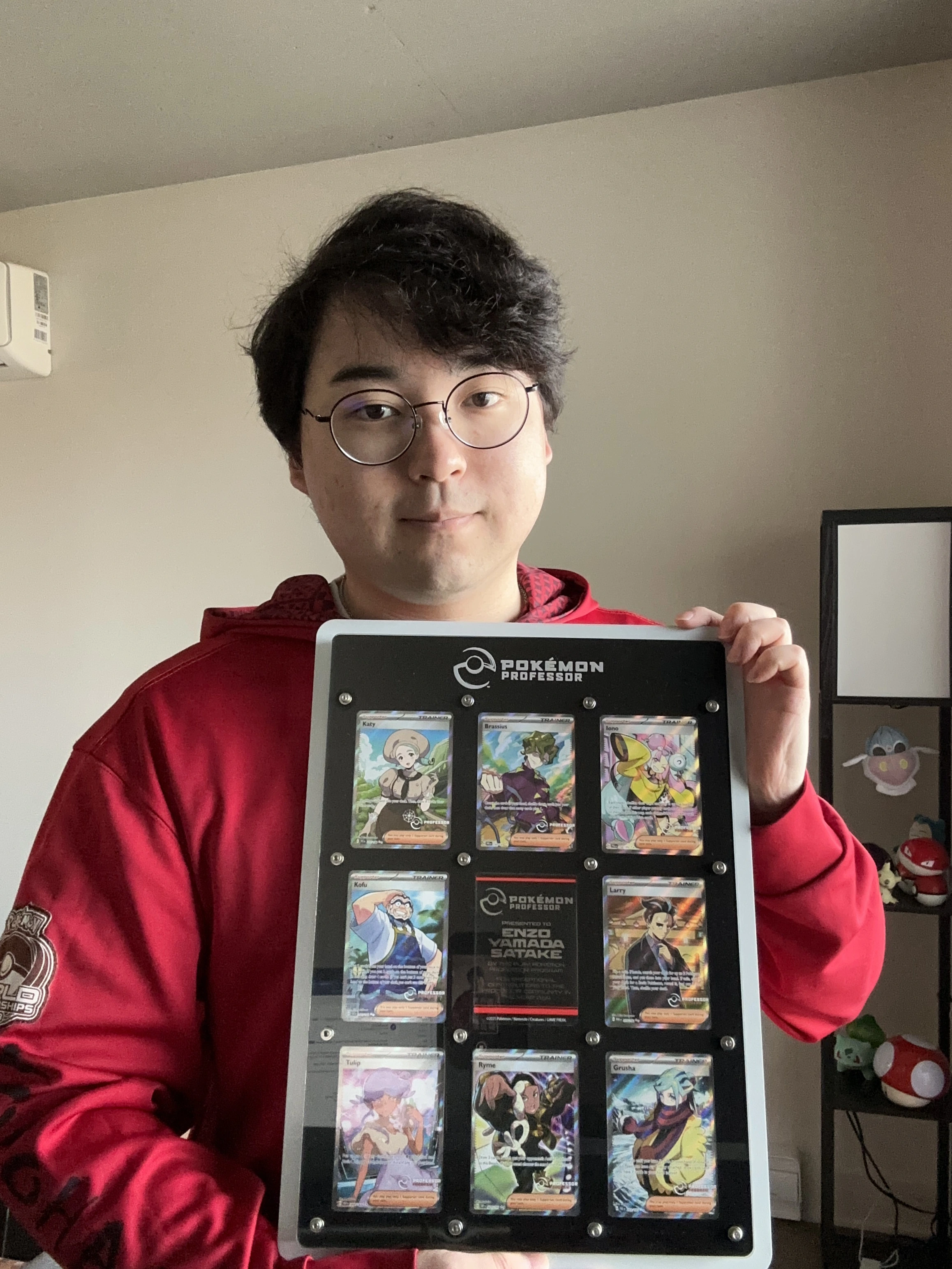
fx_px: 1100
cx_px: 476
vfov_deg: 60.0
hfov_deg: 46.8
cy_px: 634
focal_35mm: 30
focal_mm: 2.69
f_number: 1.9
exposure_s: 1/60
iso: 160
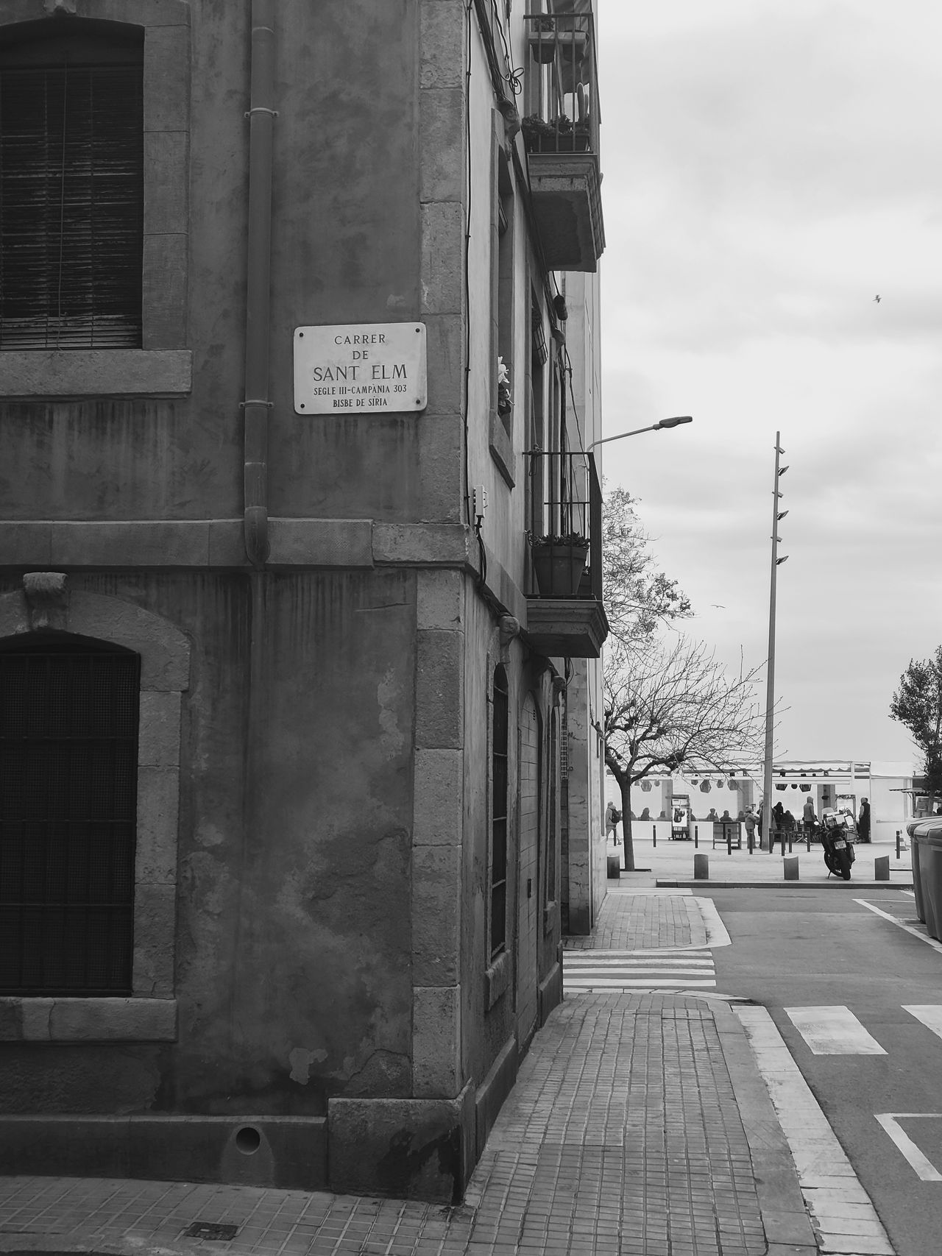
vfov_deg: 38.2
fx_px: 1814
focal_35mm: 50
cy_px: 628
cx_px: 471
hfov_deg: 29.1
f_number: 1.88
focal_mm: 5.56
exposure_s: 1/100
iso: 50
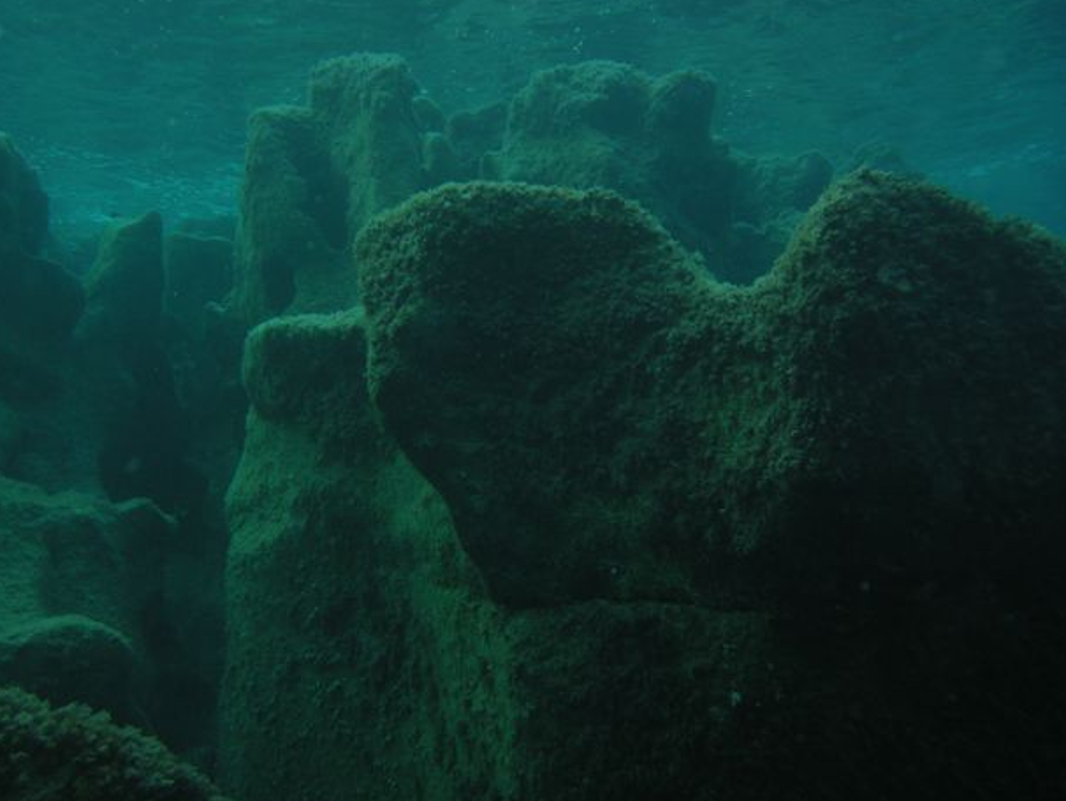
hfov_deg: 49.0
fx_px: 1171
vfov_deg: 37.7
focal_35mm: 38
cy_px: 410
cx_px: 526
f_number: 4.3
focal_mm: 7.5
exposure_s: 1/60
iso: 100
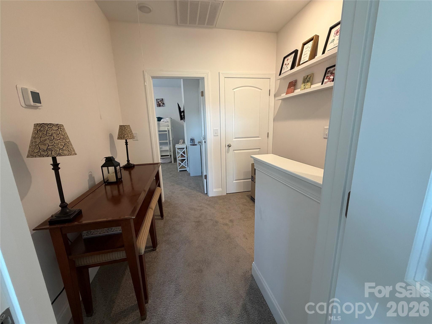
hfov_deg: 102.1
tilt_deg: -12.2
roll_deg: +2.3
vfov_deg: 85.7
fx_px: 175
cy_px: 162
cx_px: 216
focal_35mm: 14
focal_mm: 2.22
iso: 250
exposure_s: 1/60
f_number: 2.2
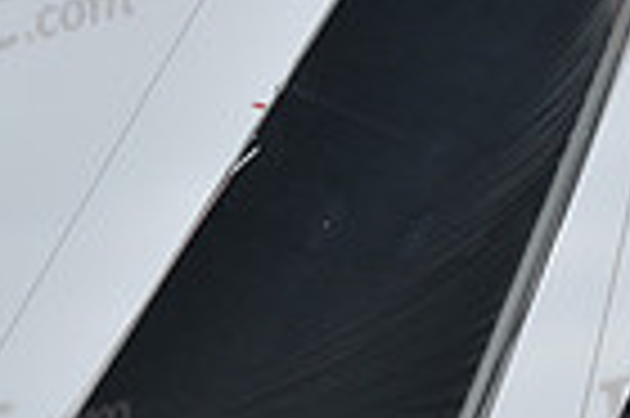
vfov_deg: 4.7
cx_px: 369
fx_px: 5087
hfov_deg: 7.1
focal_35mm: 291
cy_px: 649
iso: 250
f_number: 9
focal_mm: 70
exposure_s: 1/800
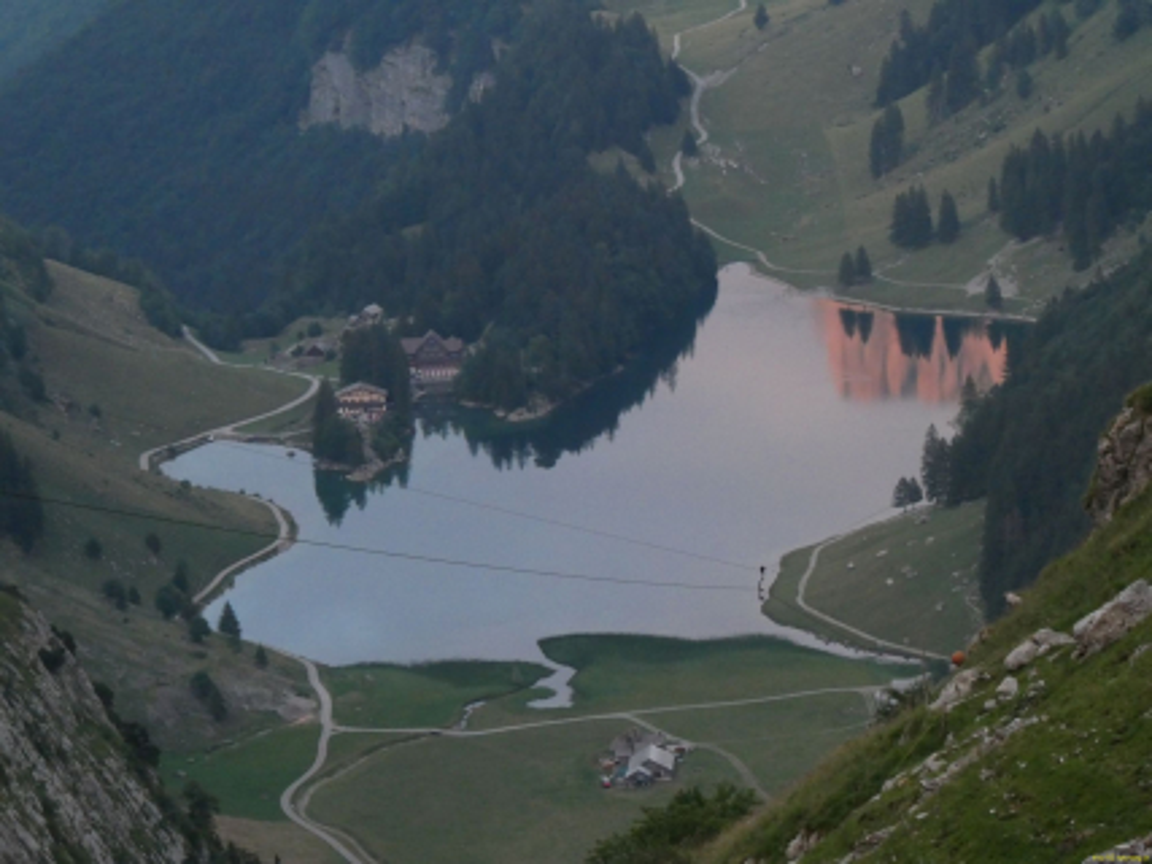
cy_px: 432
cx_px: 576
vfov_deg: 8.0
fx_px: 6155
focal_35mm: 185
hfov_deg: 10.7
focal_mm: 33.2
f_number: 5.6
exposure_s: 1/80
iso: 640
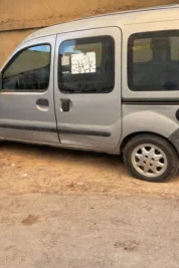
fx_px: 291
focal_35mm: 39
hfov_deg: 34.0
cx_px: 67
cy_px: 143
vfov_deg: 49.5
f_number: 1.6
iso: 100
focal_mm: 5.1
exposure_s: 1/121
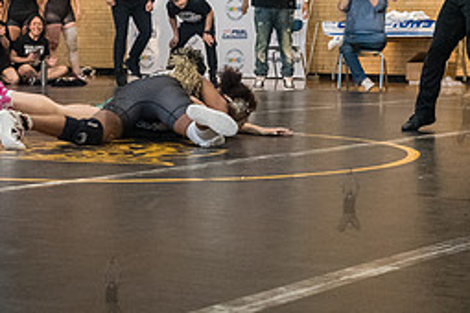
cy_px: 161
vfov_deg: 13.7
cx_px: 91
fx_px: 1305
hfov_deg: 20.2
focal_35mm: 100
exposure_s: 1/400
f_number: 4
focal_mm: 35
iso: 5000
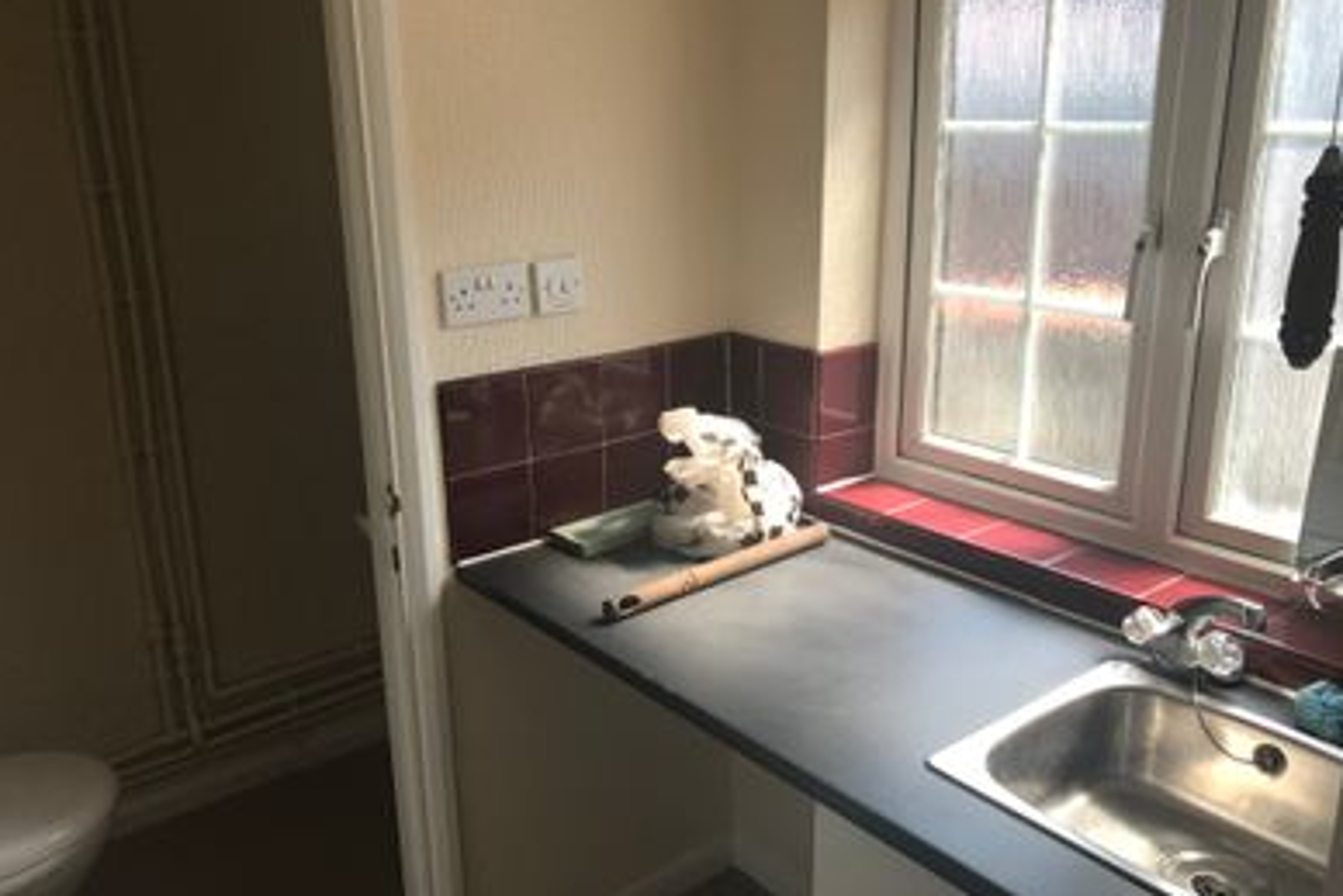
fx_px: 1120
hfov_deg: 61.9
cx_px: 685
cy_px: 450
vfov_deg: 43.6
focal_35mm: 30
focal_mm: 3.99
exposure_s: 1/173
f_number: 1.8
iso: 20
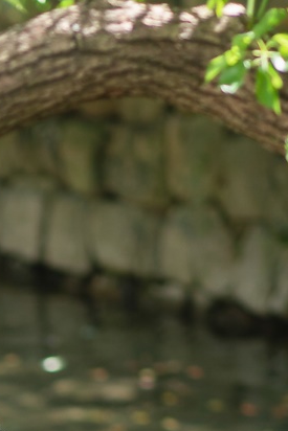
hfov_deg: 2.4
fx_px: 6870
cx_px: -368
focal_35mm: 573
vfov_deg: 3.6
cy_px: 842
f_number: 1.8
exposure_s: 1/640
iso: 100
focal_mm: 105
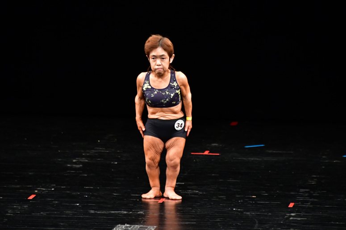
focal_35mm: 375
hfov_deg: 5.5
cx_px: 173
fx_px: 3602
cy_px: 115
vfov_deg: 3.7
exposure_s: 1/400
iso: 4000
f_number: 5.6
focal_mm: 250
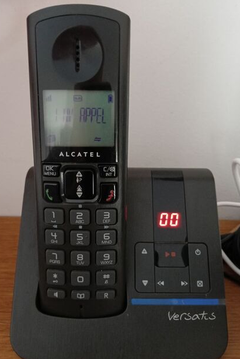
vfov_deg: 65.5
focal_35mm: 28
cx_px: 113
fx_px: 280
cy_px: 183
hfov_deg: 46.4
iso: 500
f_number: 1.8
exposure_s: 1/25
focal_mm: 4.05
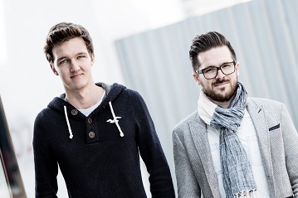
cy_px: 161
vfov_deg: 5.3
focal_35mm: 259
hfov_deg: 8.0
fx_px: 2143
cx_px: 129
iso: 200
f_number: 3.5
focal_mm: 155
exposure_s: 1/500
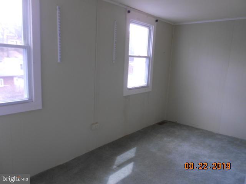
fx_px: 185
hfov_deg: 67.3
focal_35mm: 26
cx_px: 123
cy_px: 92
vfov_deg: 53.1
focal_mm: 4.6
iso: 80
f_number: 3.2
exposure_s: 1/40
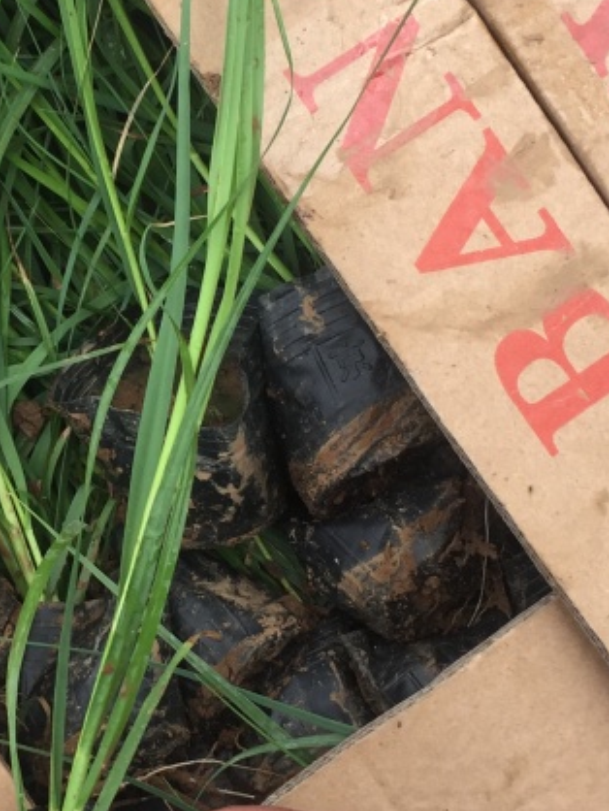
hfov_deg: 19.7
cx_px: 97
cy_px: 424
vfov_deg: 26.3
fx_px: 1734
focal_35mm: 74
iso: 32
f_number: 2.2
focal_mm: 4.15
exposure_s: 1/449
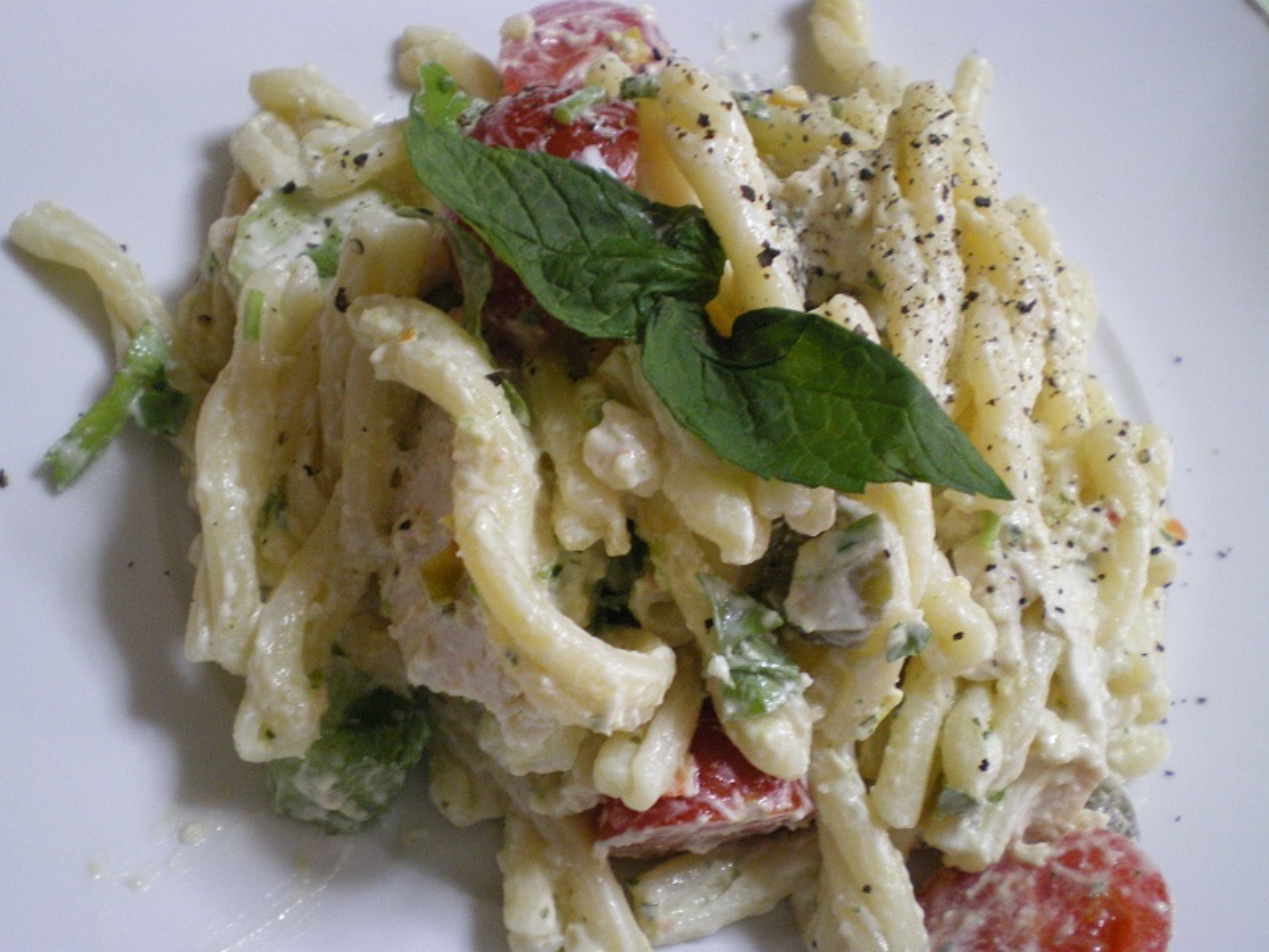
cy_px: 476
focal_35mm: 44
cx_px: 634
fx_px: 1613
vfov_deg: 32.9
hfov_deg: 42.9
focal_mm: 7.4
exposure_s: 1/20
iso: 400
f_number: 3.5
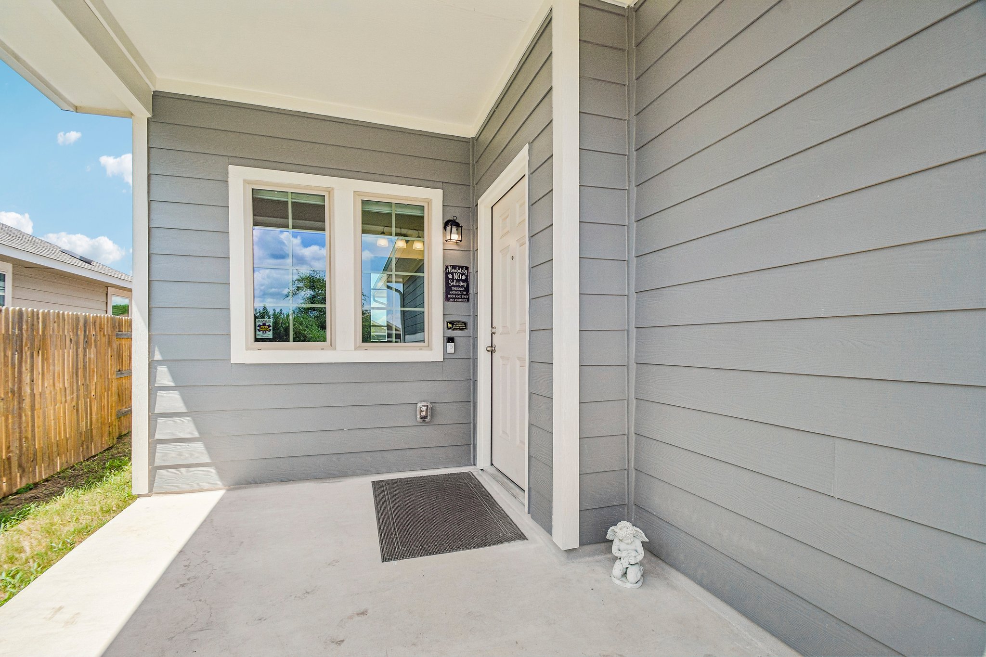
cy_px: 328
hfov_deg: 100.4
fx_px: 411
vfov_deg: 77.3
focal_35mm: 15
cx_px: 493
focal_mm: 10
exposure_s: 1/320
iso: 400
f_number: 8
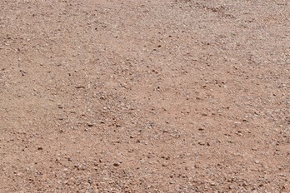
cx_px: 101
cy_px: -217
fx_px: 1297
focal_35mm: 161
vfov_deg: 8.1
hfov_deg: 12.7
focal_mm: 28
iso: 100
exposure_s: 1/100
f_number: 18
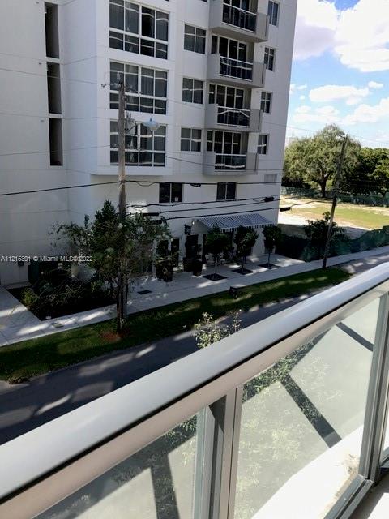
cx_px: 194
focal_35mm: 28
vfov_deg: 63.4
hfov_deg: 49.7
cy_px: 260
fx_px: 420
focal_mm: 3.99
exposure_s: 1/1018
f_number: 1.8
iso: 20
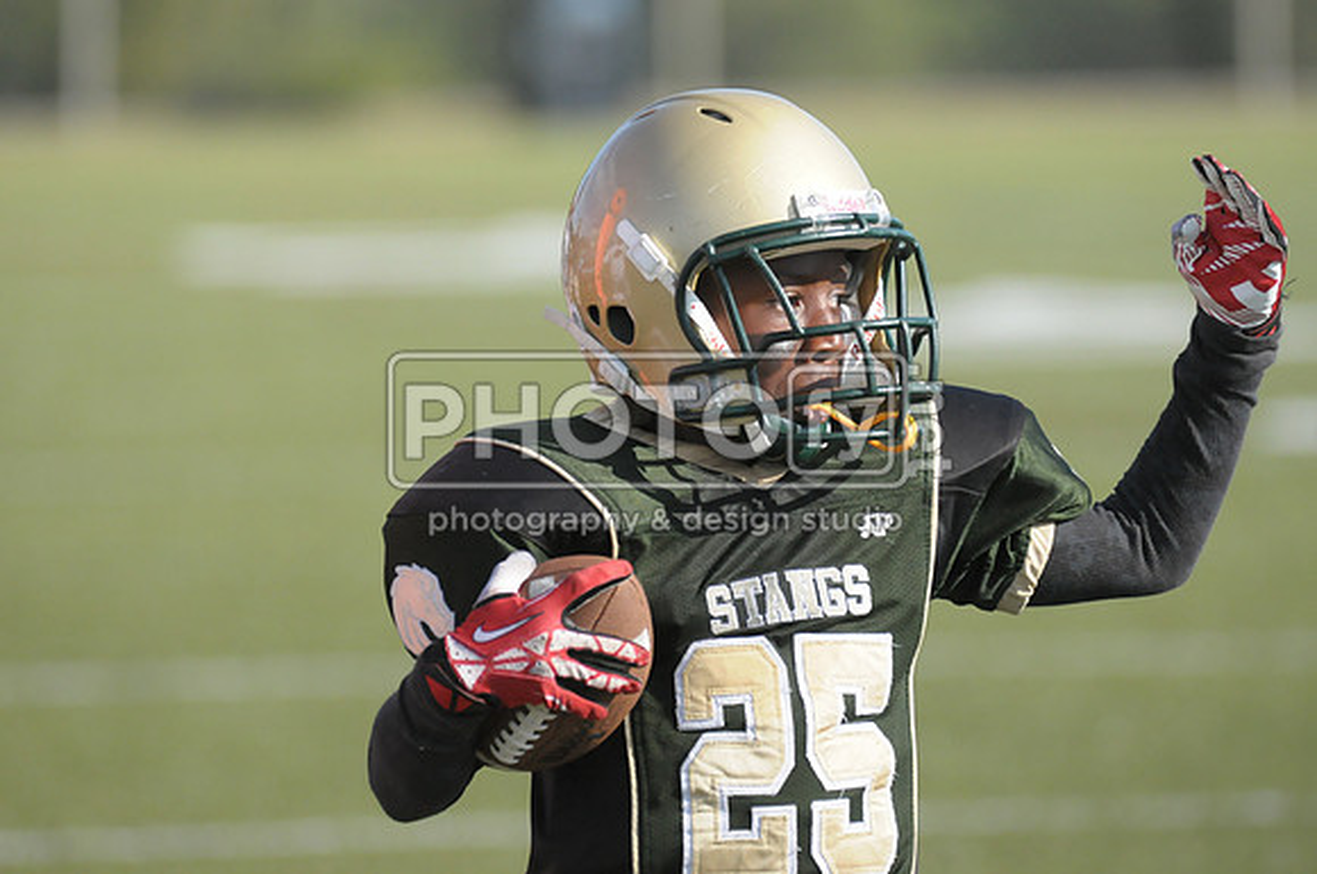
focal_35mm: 405
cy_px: 437
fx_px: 14795
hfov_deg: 5.1
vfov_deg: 3.4
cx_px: 658
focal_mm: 270
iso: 1600
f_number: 4
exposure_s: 1/6400
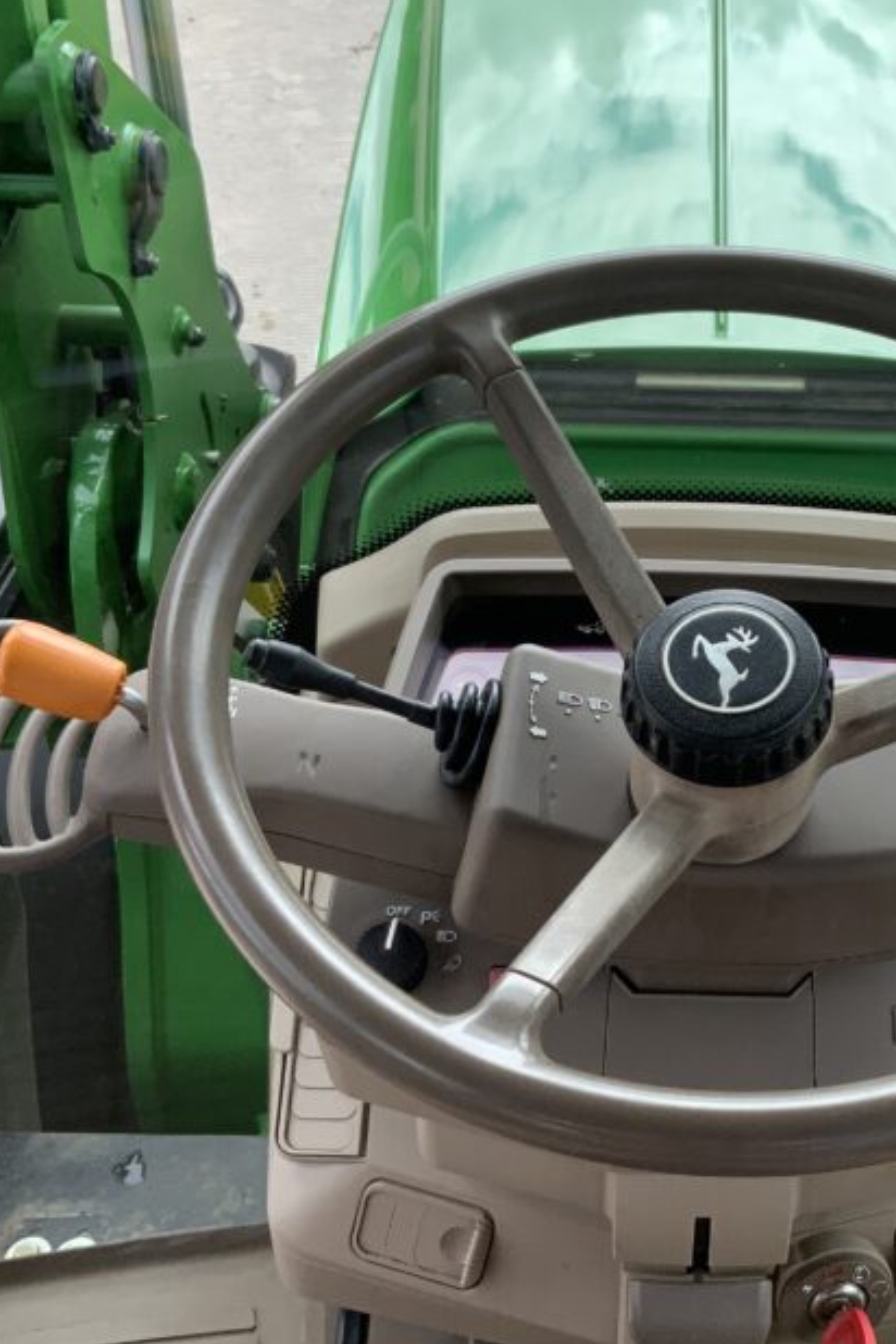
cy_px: 581
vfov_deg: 39.5
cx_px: 770
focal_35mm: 50
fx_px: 1867
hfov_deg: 26.3
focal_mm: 3
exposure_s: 1/397
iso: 16
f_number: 1.8
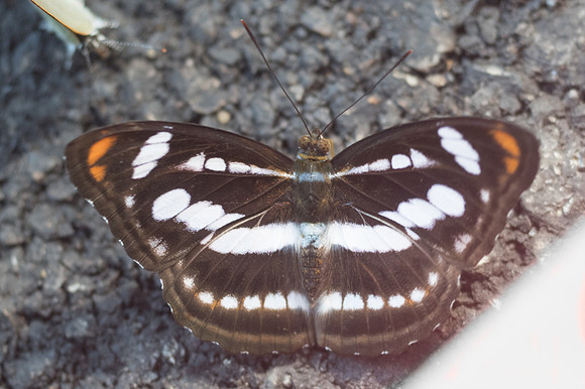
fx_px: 7153
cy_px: 164
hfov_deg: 4.7
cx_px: 322
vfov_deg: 3.1
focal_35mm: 440
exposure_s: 1/80
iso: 640
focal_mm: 150
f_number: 3.3
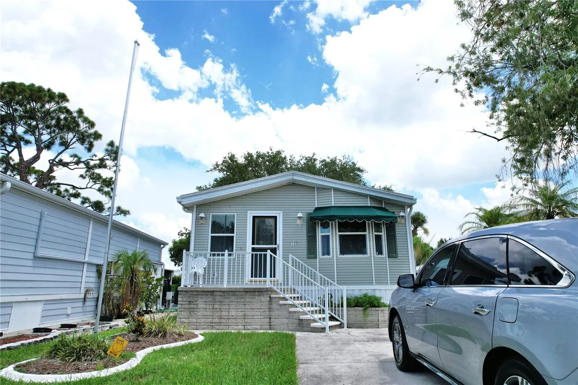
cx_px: 289
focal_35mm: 22
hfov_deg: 78.6
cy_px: 192
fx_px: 353
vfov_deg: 57.2
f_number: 2.8
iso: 110
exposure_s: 1/2500
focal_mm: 8.38
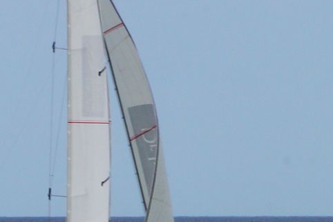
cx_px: -83
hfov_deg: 1.7
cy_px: 157
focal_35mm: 1244
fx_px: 11502
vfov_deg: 1.1
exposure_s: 1/60
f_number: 22
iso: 200
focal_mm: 200
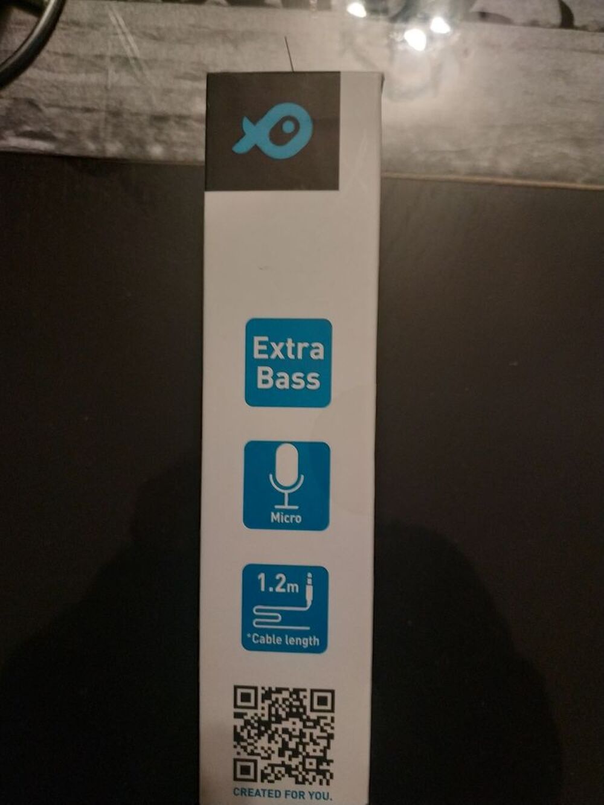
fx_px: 558
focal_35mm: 24
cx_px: 302
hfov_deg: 56.8
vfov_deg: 71.6
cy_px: 402
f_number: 1.9
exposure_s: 1/20
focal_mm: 3.94
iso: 500
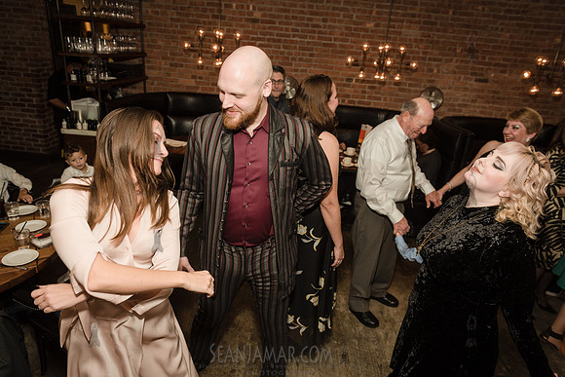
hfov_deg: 73.7
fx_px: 377
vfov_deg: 53.2
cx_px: 282
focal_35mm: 24
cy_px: 188
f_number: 4
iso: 500
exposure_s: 1/200
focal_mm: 24
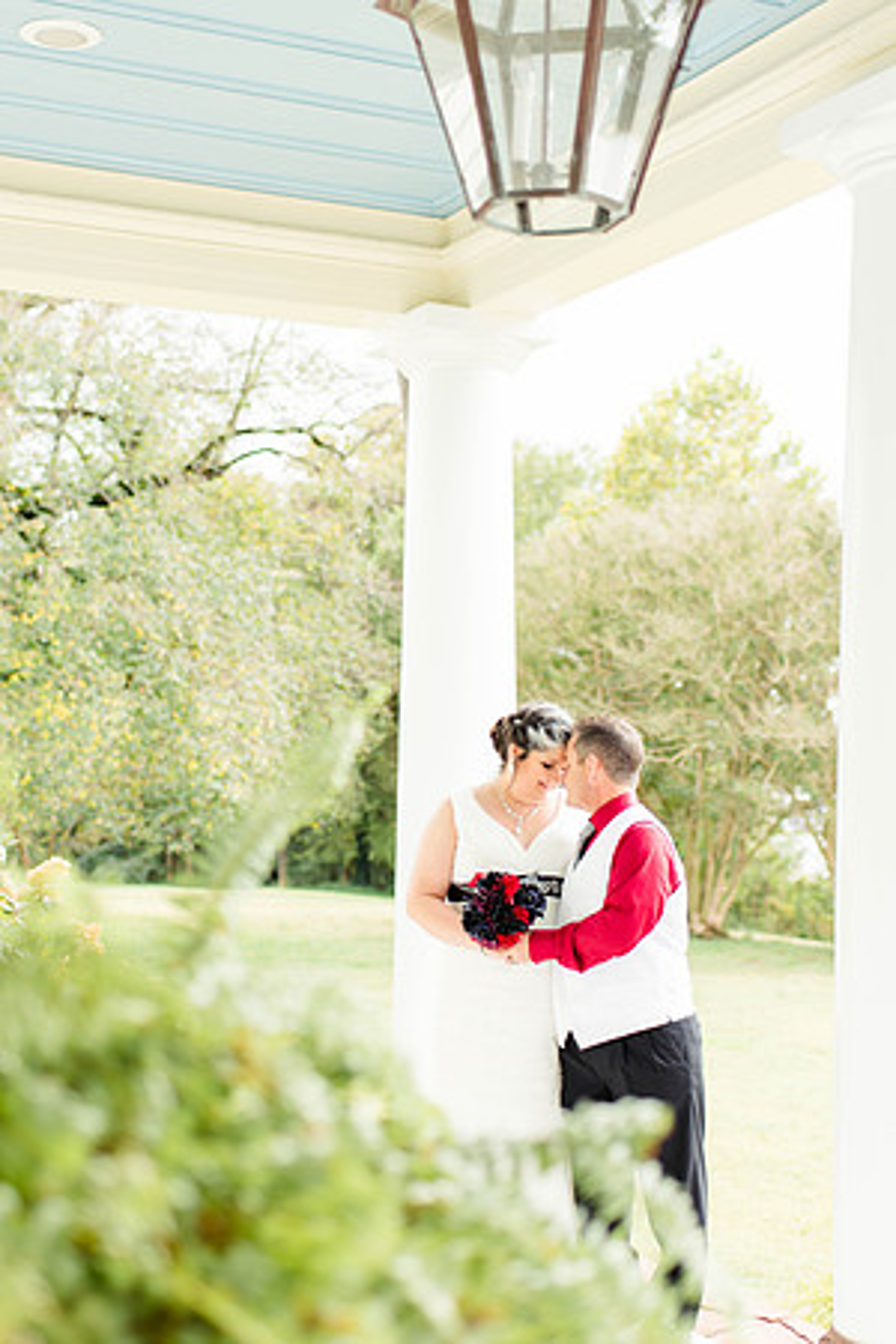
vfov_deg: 37.9
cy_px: 672
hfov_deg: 25.8
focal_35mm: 52
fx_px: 1960
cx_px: 448
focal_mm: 35
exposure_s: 1/200
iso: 125
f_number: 2
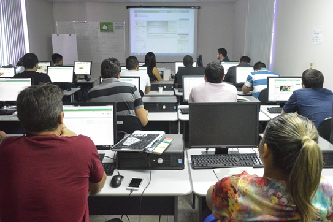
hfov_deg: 57.2
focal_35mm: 33
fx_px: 305
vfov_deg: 40.0
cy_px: 111
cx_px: 166
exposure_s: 1/60
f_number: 5.6
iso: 6400
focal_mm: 22
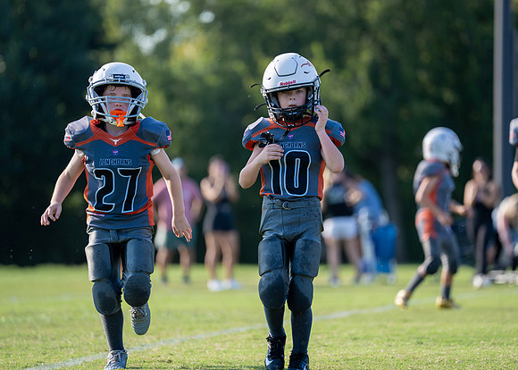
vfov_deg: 6.5
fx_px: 3250
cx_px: 290
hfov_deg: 9.1
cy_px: 178
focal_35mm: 221
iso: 250
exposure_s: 1/2000
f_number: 2.8
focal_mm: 200
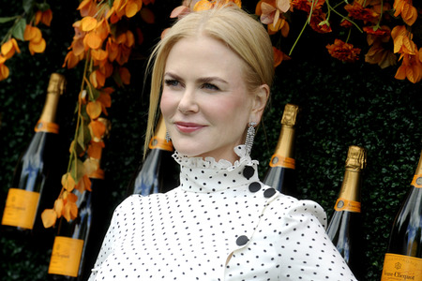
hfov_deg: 10.3
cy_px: 140
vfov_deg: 6.9
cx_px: 211
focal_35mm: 200
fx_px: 2344
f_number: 8
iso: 640
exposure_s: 1/640
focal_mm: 200
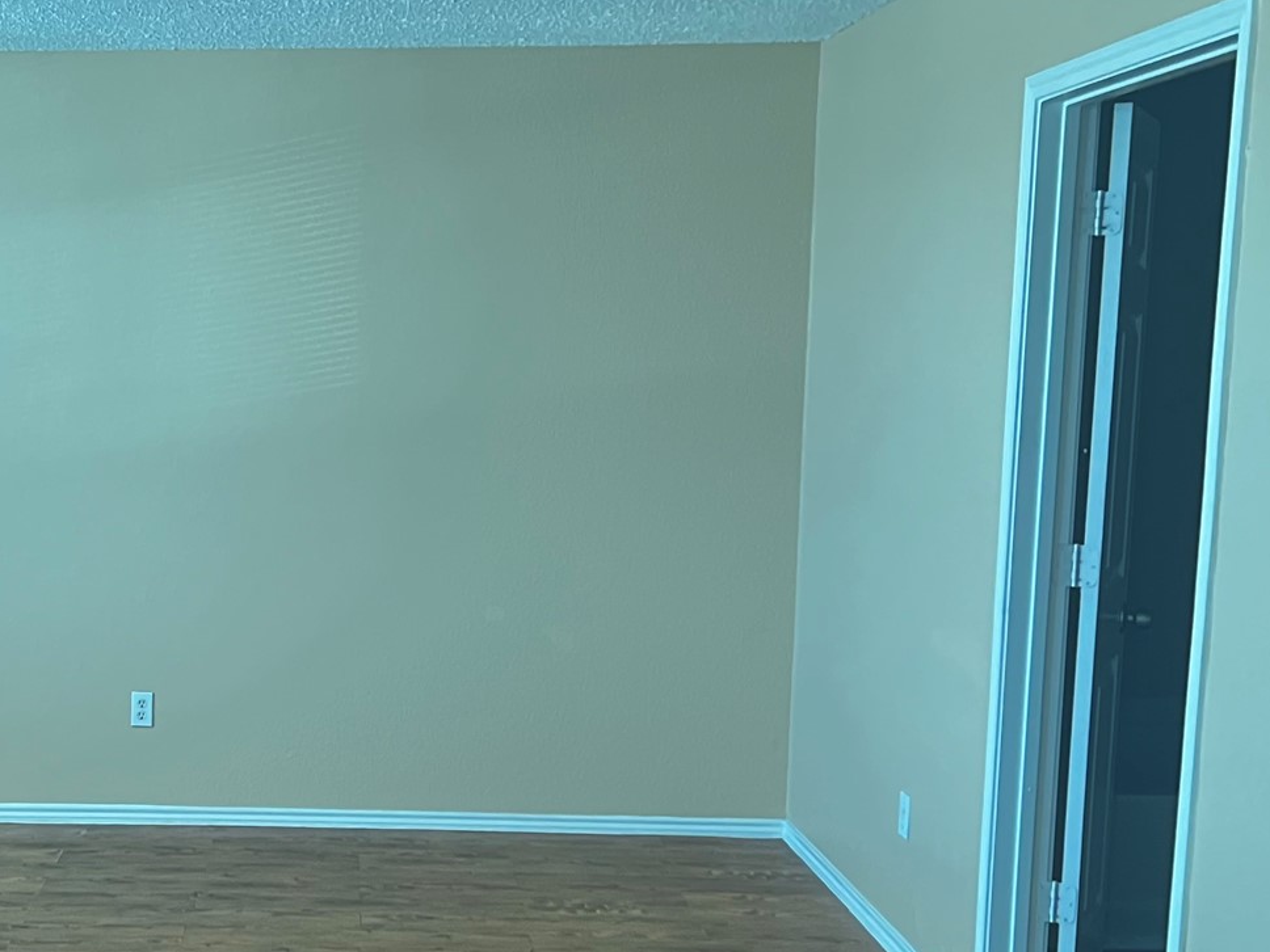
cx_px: 167
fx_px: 2018
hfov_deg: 33.4
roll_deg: +0.4
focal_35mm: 55
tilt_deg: -7.3
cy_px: 606
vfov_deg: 26.5
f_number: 1.5
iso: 400
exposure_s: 1/40
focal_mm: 5.7
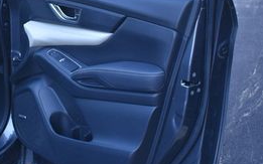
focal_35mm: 75
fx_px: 537
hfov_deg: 26.7
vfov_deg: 17.2
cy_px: 31
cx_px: 35
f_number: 3.5
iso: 450
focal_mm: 20
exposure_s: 1/250
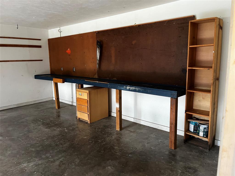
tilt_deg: -9.9
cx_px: 118
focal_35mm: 26
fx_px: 177
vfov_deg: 53.1
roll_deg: +0.7
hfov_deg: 67.3
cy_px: 88
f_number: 1.6
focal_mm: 5.1
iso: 400
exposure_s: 1/40
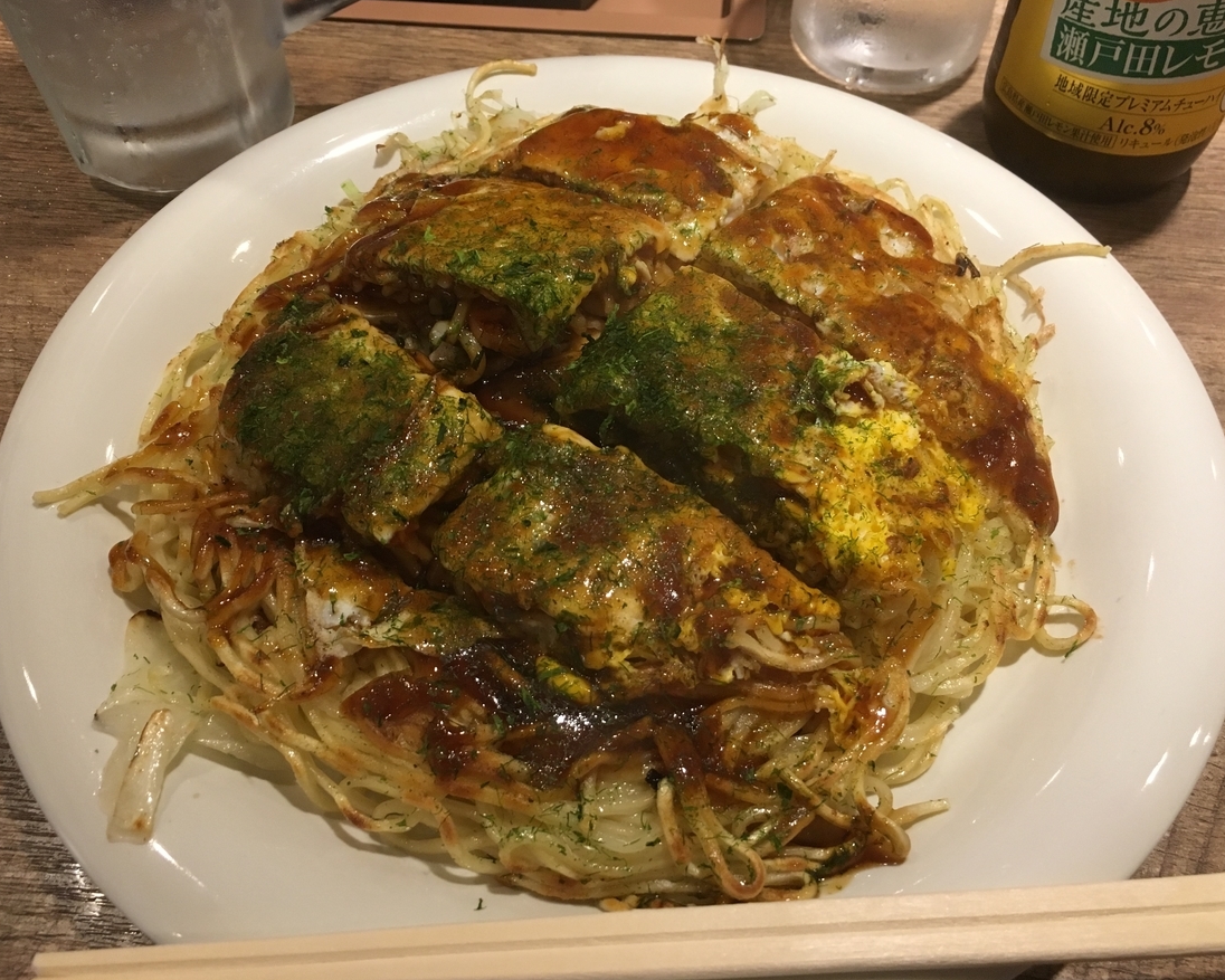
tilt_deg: -53.8
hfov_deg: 57.2
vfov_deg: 47.1
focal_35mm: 31
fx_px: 1124
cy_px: 485
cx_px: 614
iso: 100
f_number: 2.2
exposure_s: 1/30
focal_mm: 4.15
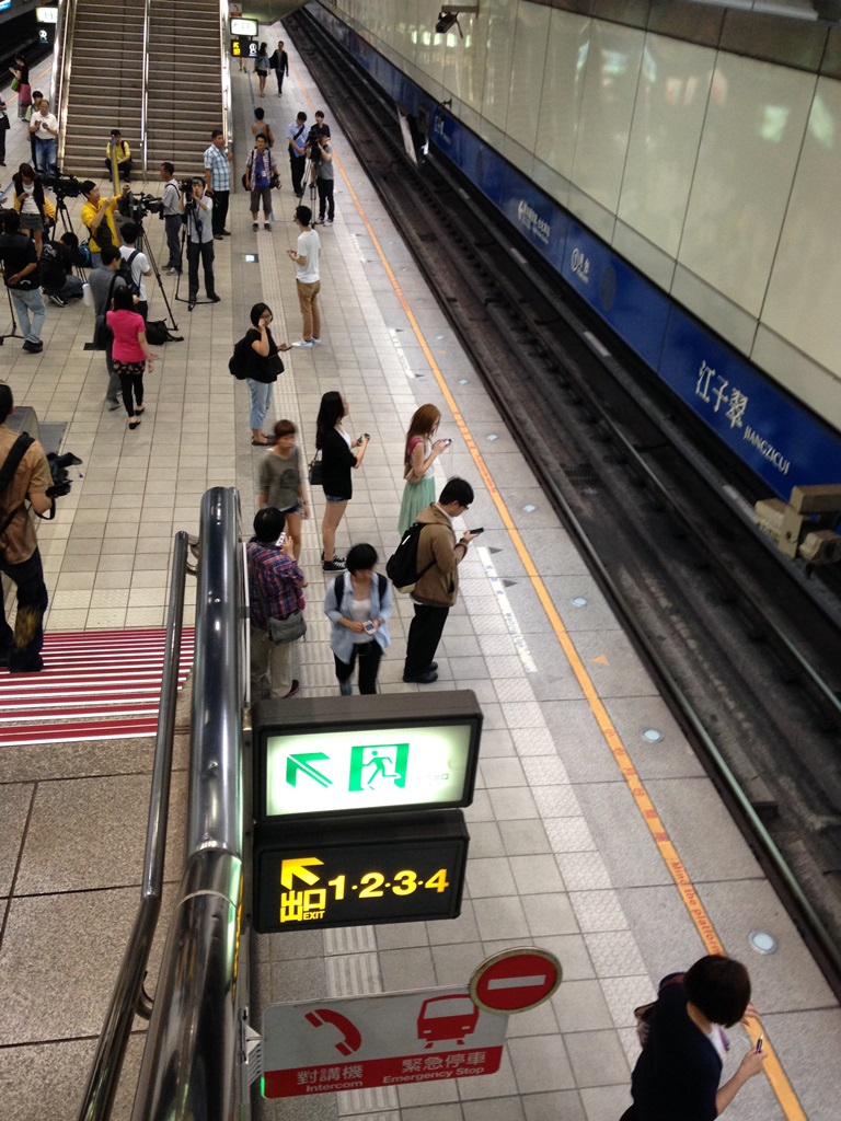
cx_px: 420
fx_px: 1069
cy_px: 560
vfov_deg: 55.4
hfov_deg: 42.9
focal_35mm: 33
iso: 125
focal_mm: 4.12
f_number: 2.4
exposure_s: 1/20
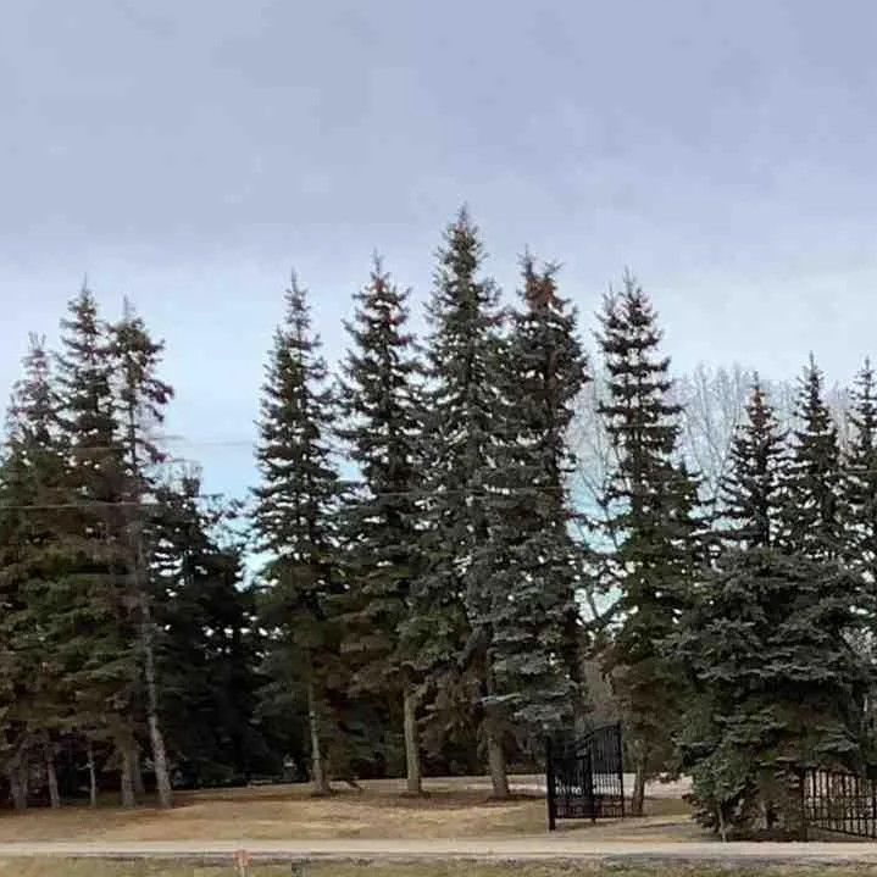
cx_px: 1541
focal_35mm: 117
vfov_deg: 14.1
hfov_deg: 13.5
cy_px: 1267
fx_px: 3354
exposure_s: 1/431
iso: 25
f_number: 2.4
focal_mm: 3.3
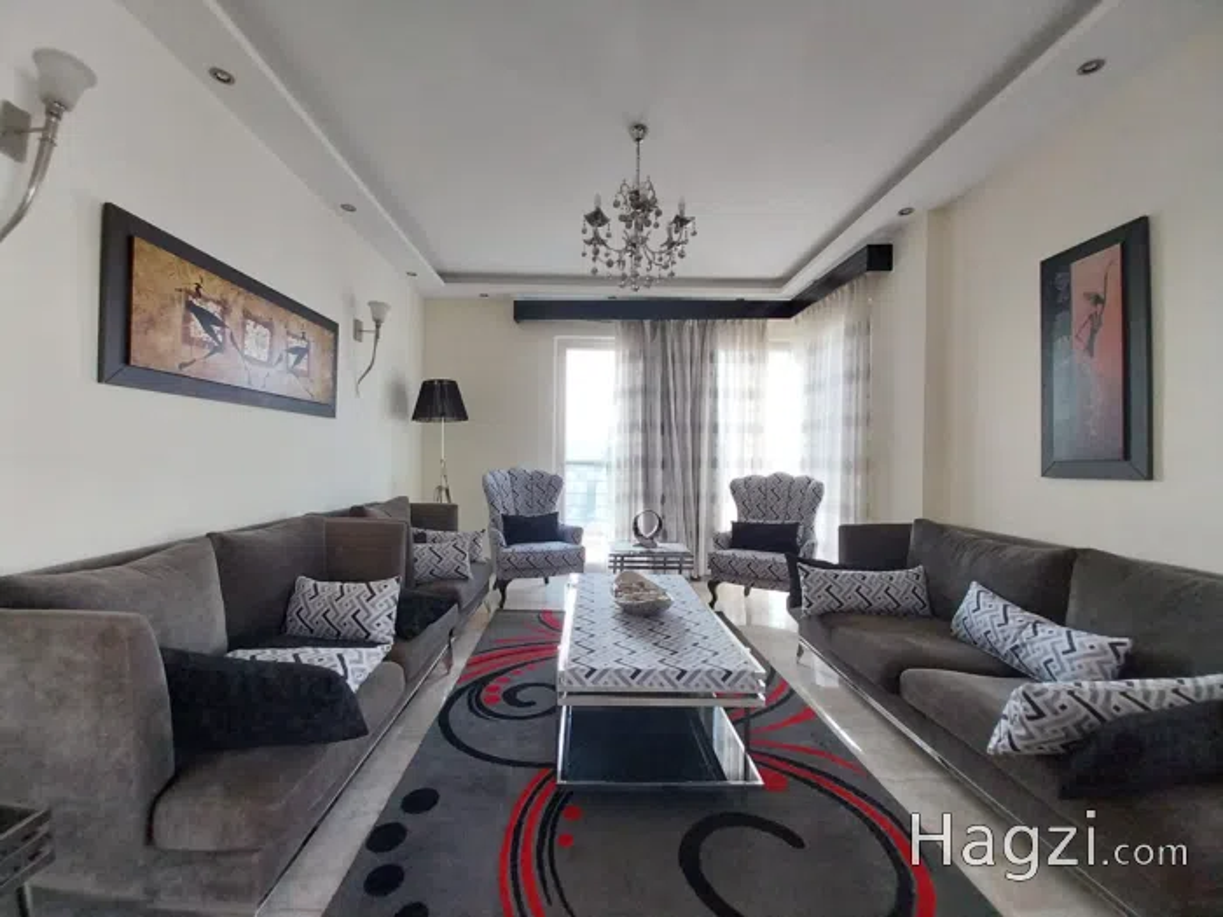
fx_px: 459
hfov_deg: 106.2
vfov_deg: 89.9
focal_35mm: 13
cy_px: 458
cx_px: 612
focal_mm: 1.3
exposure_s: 1/50
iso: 125
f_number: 2.2
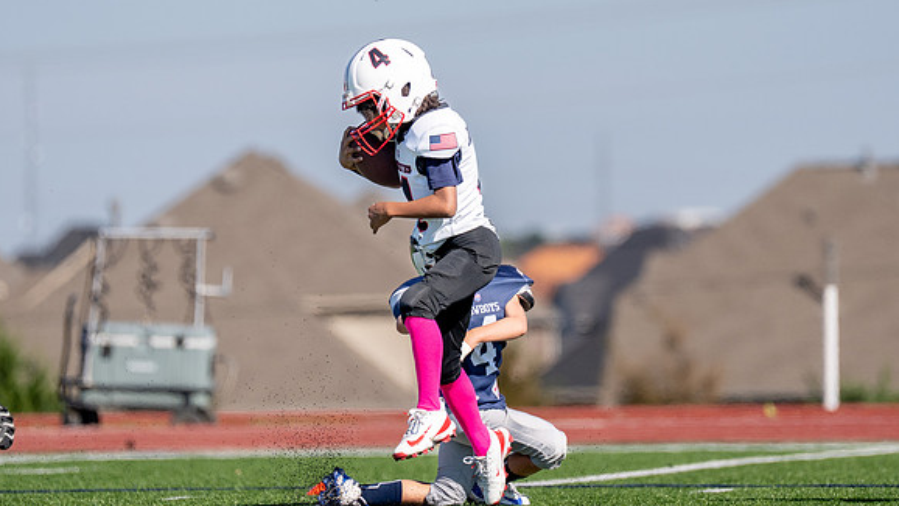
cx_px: 521
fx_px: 9391
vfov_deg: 3.1
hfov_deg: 5.5
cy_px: 237
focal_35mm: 394
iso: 160
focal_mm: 200
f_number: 2.8
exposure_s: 1/4000
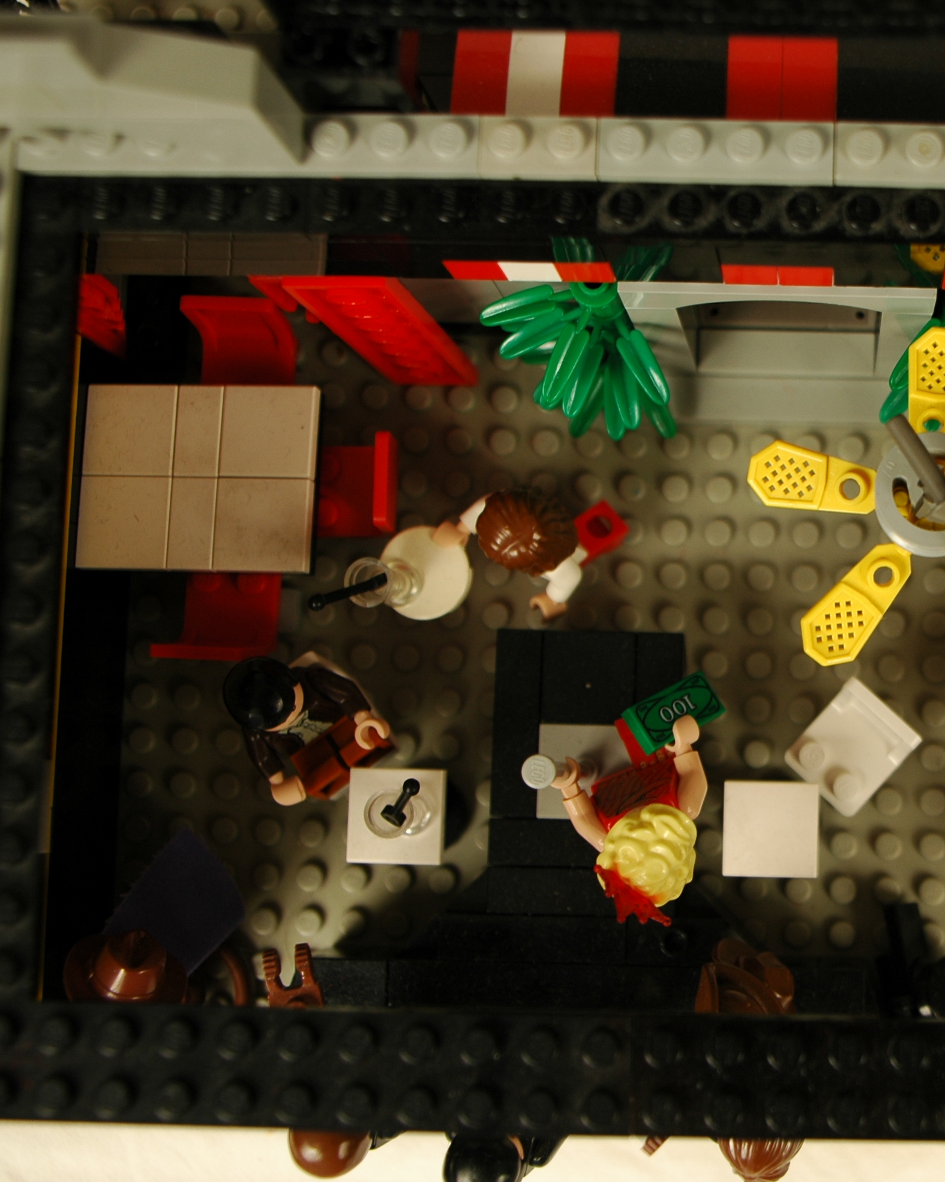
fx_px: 1878
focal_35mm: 54
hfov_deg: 27.2
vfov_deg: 34.9
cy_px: 597
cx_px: 856
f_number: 3.8
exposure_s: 1/125
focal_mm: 25
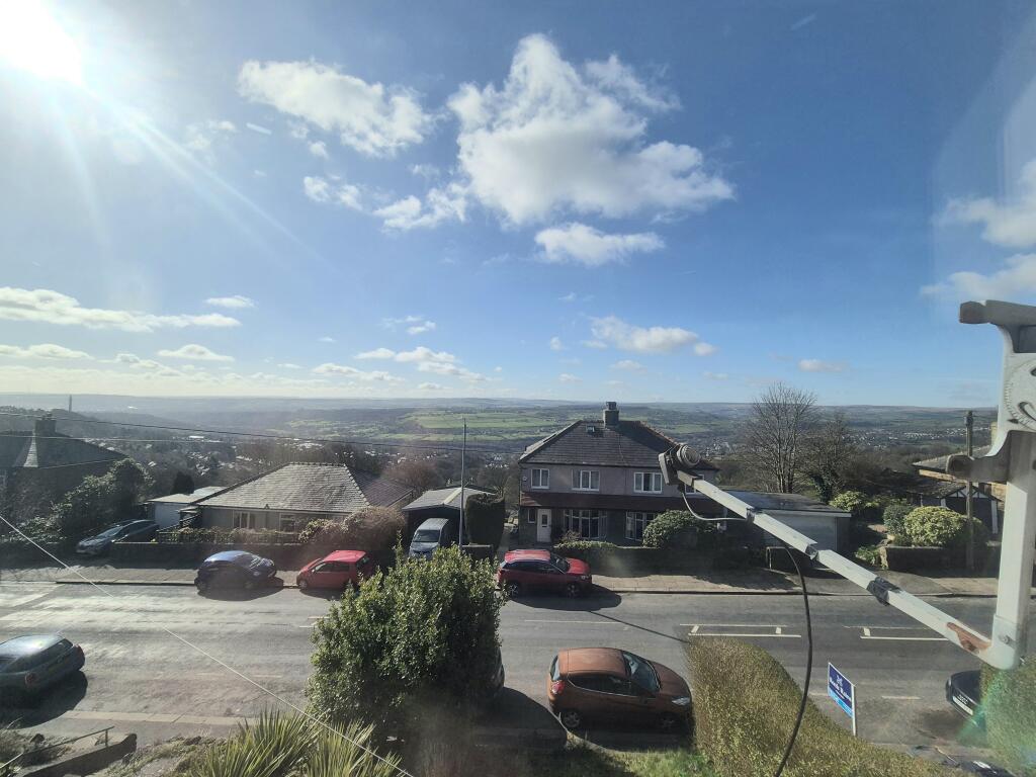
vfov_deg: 89.9
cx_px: 518
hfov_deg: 106.2
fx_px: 389
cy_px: 388
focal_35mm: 13
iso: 50
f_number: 2.2
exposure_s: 1/5000
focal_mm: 2.2
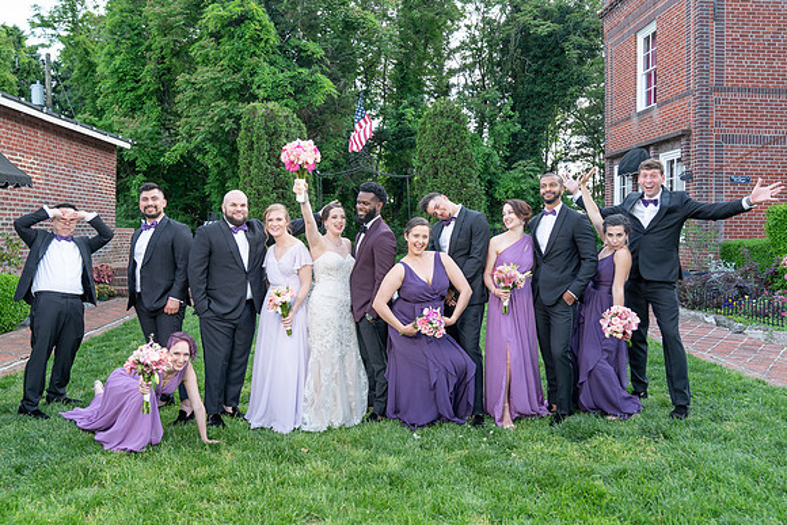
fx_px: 571
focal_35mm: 26
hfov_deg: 69.1
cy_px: 245
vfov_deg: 49.3
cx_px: 381
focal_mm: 24
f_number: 4
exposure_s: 1/200
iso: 250
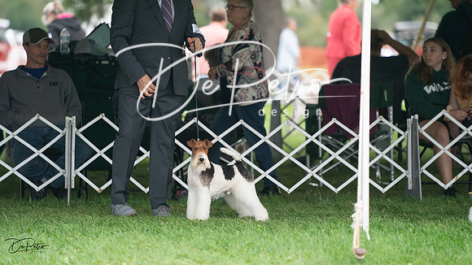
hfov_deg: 10.3
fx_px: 2621
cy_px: 132
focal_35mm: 209
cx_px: 236
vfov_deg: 5.8
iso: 640
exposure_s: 1/1000
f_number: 3.2
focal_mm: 200
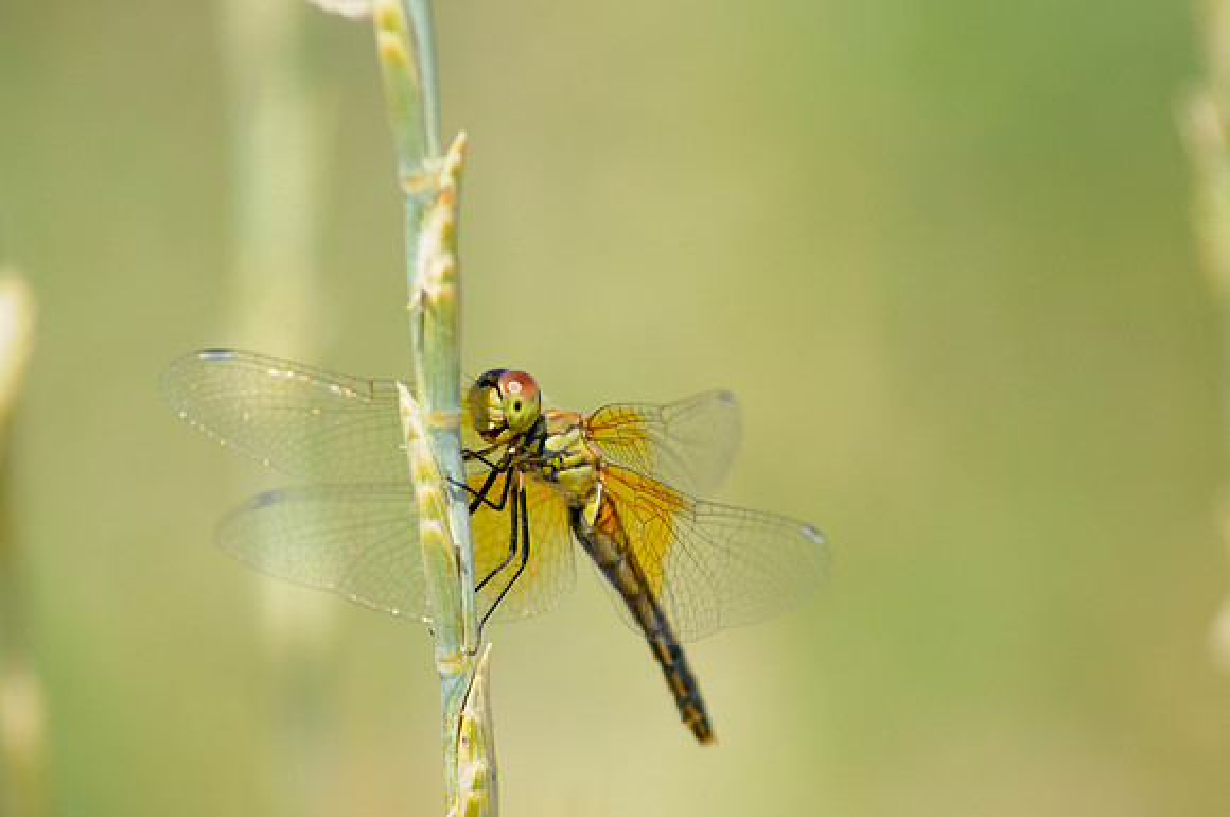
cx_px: 615
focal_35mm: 270
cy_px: 408
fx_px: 9212
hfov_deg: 7.6
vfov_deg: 5.1
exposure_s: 1/320
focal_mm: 180
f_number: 9
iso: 200
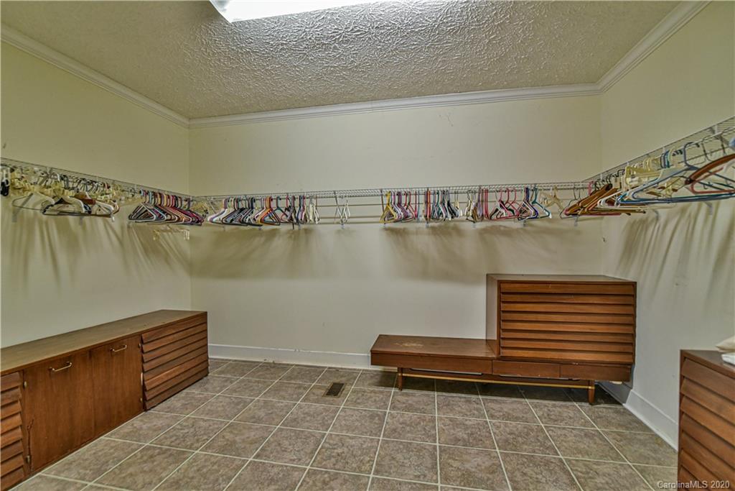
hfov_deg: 96.7
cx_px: 368
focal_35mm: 16
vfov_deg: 73.8
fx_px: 327
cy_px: 246
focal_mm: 16
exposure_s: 1/100
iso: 1600
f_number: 5
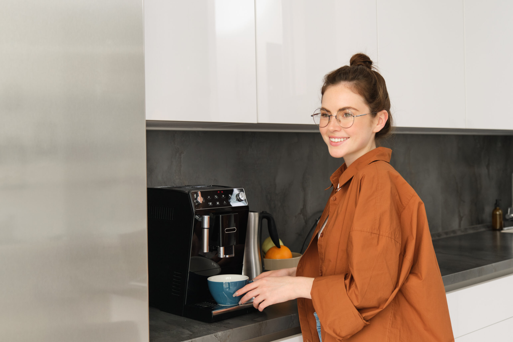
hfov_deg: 44.5
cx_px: 256
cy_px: 171
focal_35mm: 44
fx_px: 627
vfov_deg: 30.5
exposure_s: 1/125
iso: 400
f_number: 2.8
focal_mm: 29.2
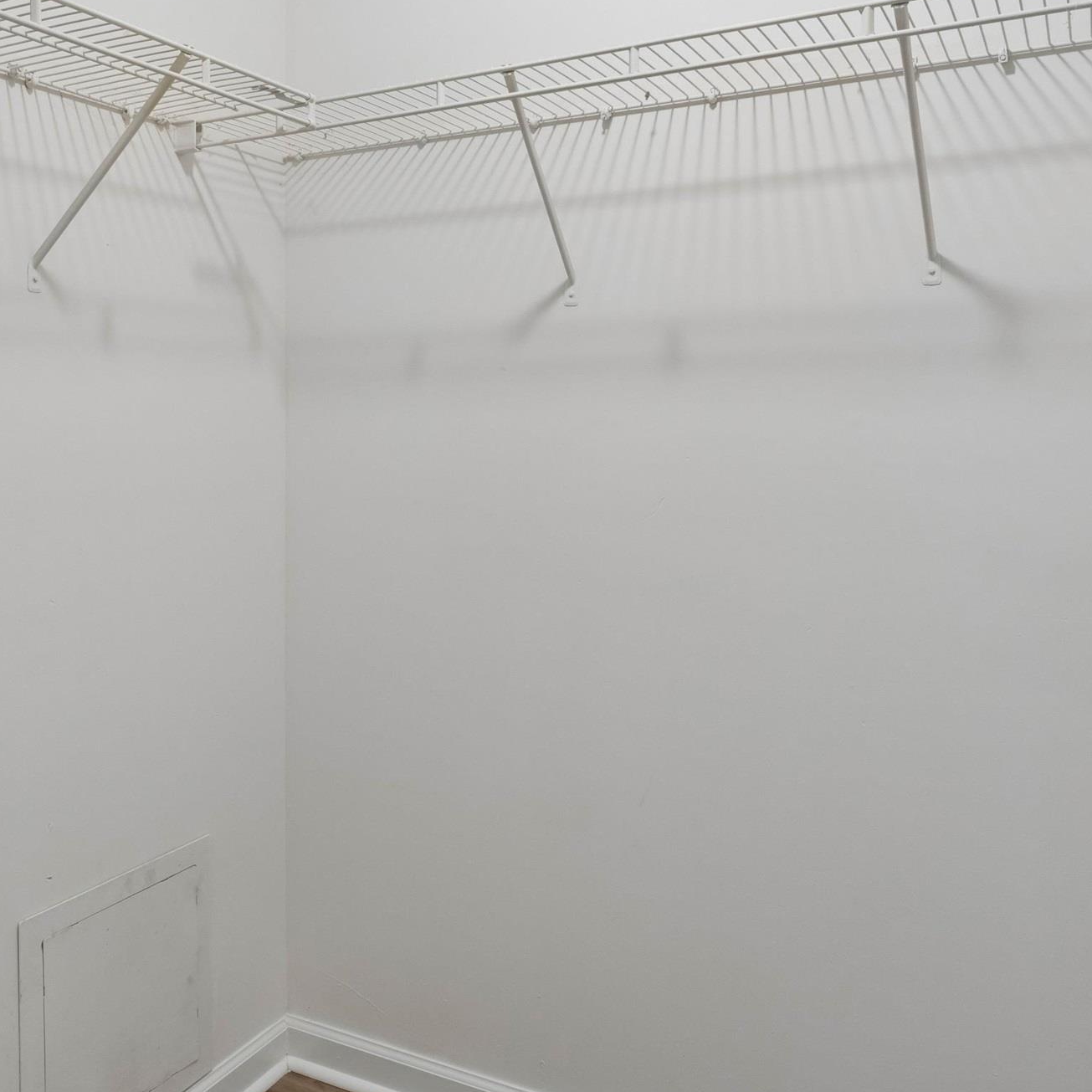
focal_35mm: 32
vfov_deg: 50.8
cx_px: 410
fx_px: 1142
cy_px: 443
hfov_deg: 50.6
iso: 400
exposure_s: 1/2.5
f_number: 13
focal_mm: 16
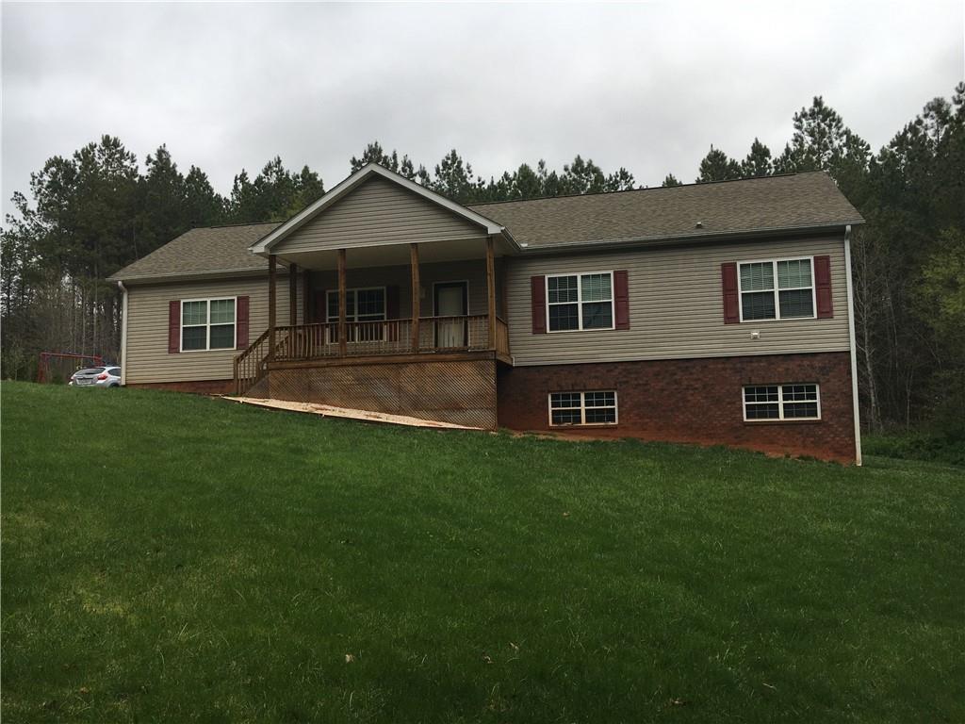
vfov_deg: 48.2
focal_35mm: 29
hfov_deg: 61.7
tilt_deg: +3.5
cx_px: 482
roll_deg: +1.6
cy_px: 362
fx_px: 808
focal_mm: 4.15
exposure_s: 1/553
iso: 25
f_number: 2.2
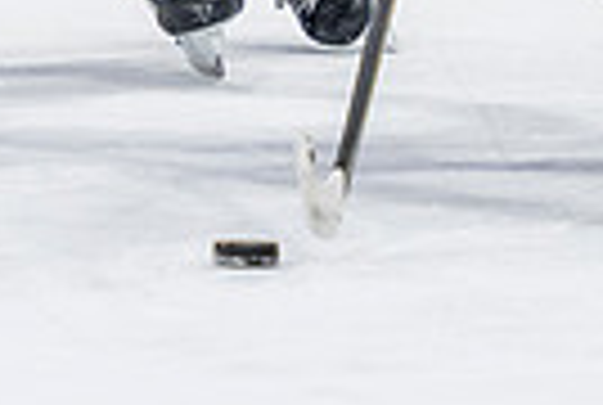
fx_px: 18332
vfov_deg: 1.3
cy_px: -219
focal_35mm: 1092
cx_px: 250
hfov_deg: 1.9
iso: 1600
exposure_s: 1/800
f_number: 3.2
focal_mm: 165
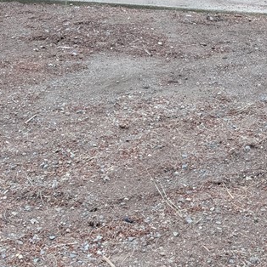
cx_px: 73
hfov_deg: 24.8
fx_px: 602
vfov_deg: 24.2
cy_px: 23
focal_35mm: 69
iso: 641
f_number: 1.68
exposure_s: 1/94.2
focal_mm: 6.9
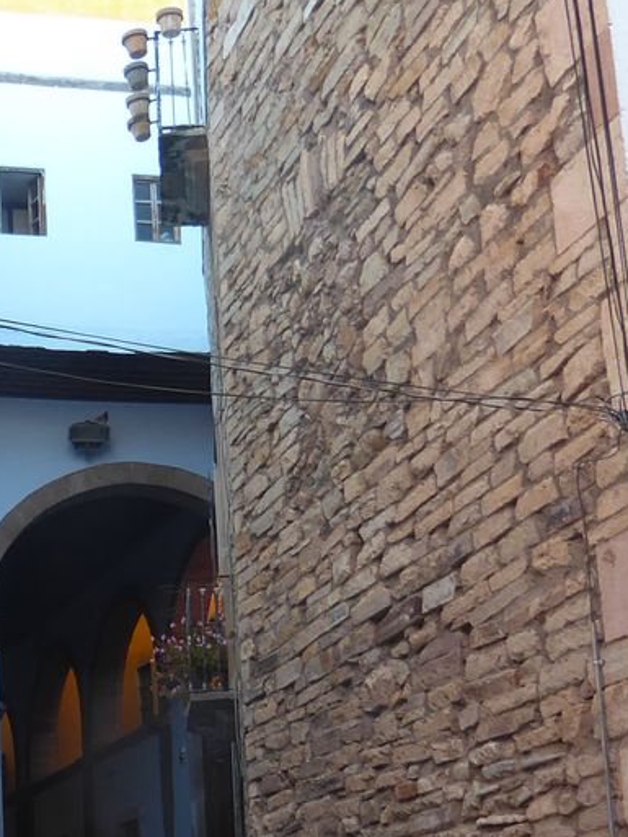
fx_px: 1886
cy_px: 646
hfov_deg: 18.3
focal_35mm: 78
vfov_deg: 24.7
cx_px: -46
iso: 100
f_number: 3.3
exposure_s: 1/60
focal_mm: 4.3
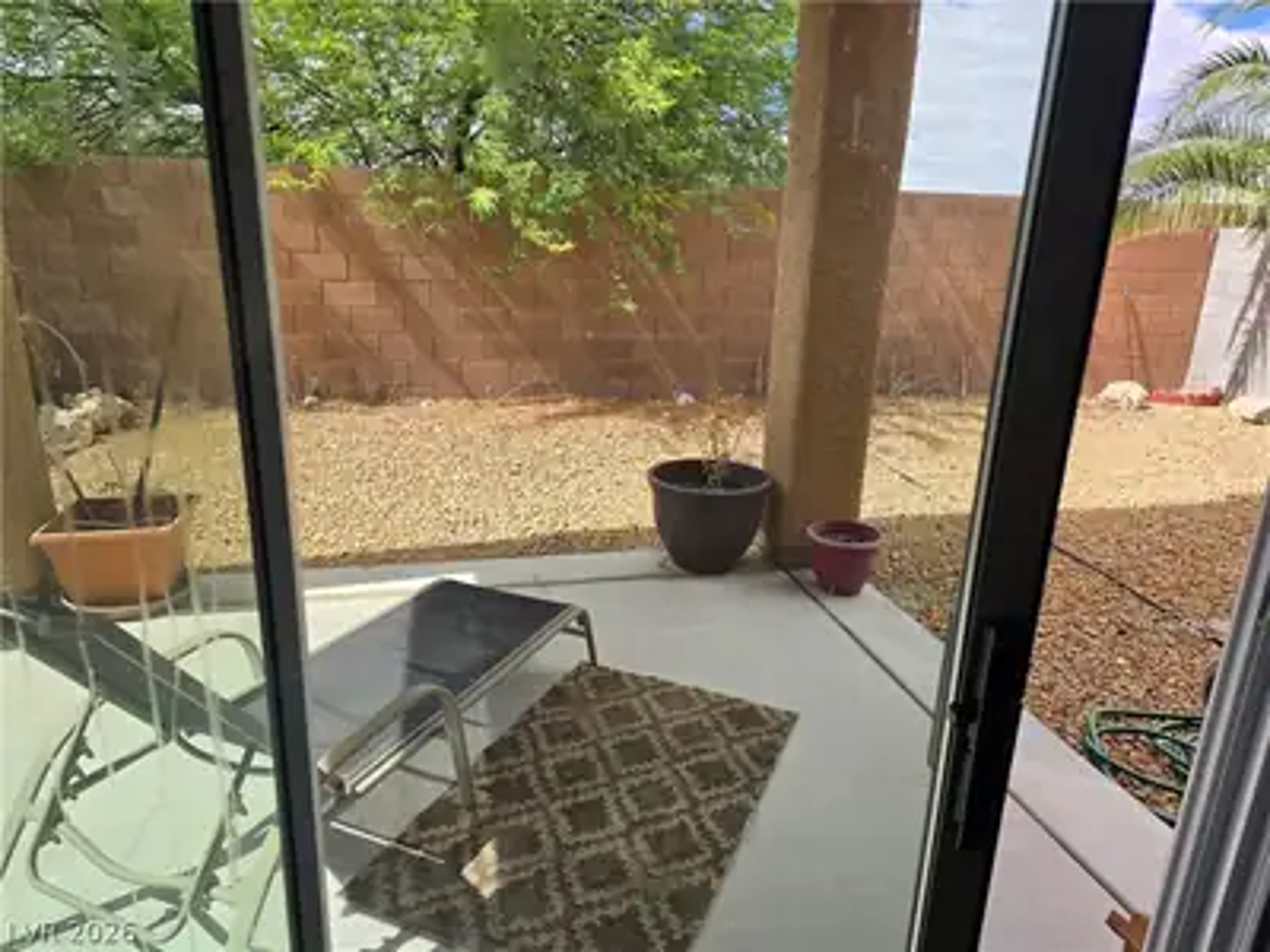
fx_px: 844
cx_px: 635
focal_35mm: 23
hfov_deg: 73.9
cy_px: 476
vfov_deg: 58.9
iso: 12
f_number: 1.7
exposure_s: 1/333
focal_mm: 6.3
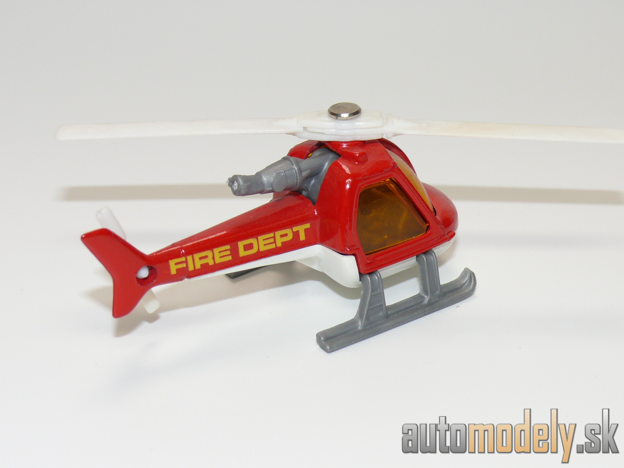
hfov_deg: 26.3
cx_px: 312
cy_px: 234
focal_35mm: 74
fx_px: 1334
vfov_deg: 19.9
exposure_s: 1/30
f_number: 4
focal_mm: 11.2
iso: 100
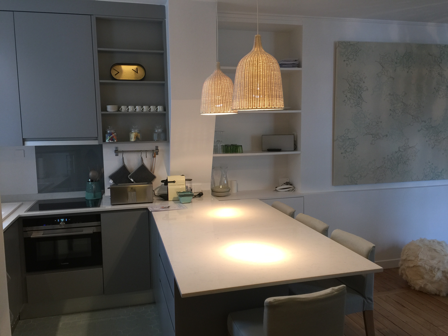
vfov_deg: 48.2
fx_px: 375
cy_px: 168
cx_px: 224
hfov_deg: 61.7
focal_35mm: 29
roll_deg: +0.7
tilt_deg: -6.4
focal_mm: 4.15
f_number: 2.2
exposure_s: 1/17
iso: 40
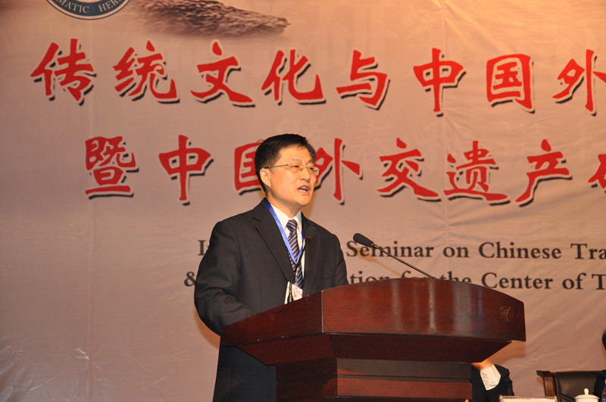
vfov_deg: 13.0
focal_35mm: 105
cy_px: 201
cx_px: 303
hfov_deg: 19.5
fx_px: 1765
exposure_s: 1/60
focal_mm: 70
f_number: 5.3
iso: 1250
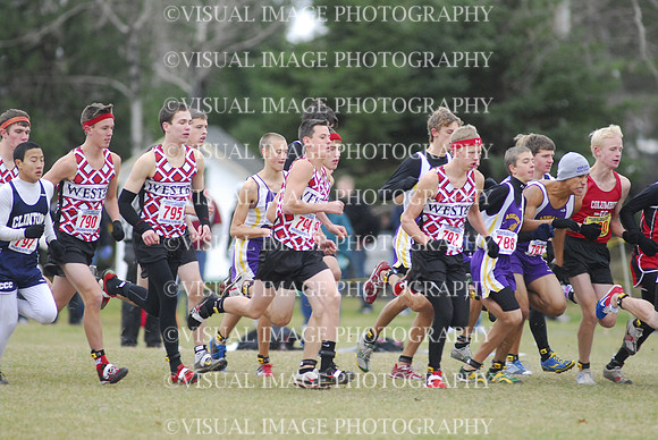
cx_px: 329
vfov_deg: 3.1
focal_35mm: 450
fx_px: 8233
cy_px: 220
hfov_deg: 4.6
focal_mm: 300
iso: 800
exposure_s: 1/640
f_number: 4
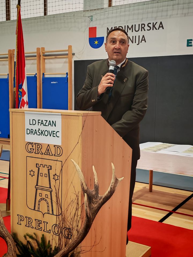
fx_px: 349
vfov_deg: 40.4
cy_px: 128
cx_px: 96
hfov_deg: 30.9
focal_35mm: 47
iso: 640
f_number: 1.9
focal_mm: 6.12
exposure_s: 1/100
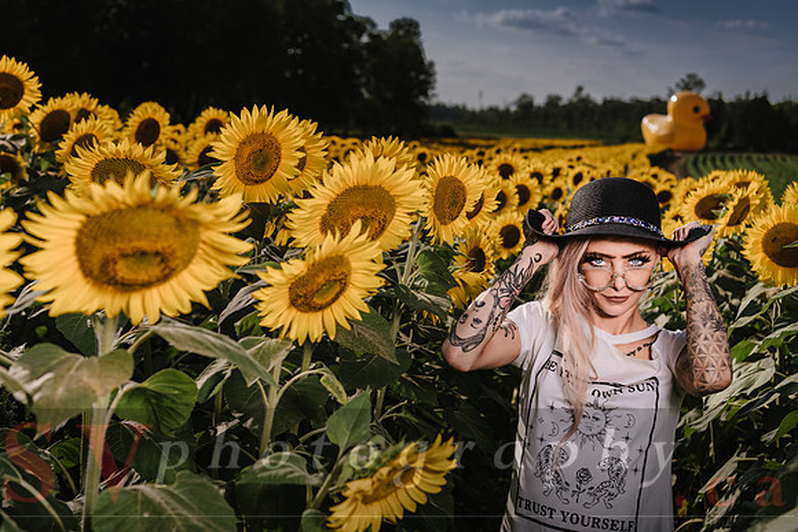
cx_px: 399
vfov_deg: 27.0
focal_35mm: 50
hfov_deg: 39.6
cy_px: 266
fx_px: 1109
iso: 64
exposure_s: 1/200
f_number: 5
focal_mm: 50
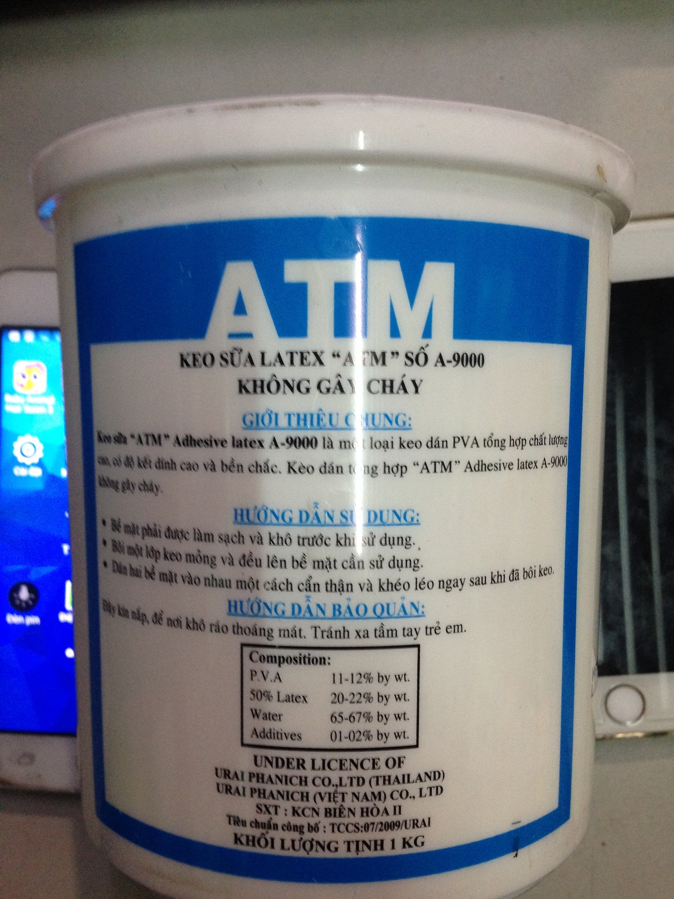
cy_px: 450
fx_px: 857
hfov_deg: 42.9
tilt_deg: -87.4
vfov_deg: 55.4
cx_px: 337
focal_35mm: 33
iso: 160
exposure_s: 1/20
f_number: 2.4
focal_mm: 4.12
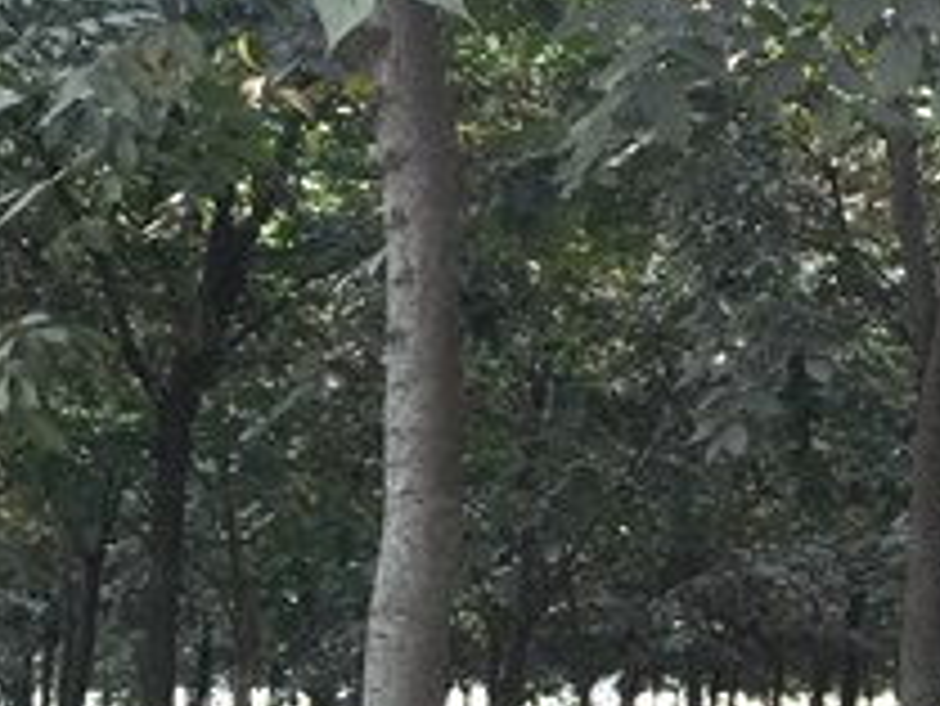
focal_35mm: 111
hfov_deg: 15.3
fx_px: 3016
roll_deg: -2.0
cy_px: 607
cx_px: 1682
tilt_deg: +2.2
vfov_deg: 13.3
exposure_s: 1/30
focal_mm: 4.15
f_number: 2.2
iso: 32
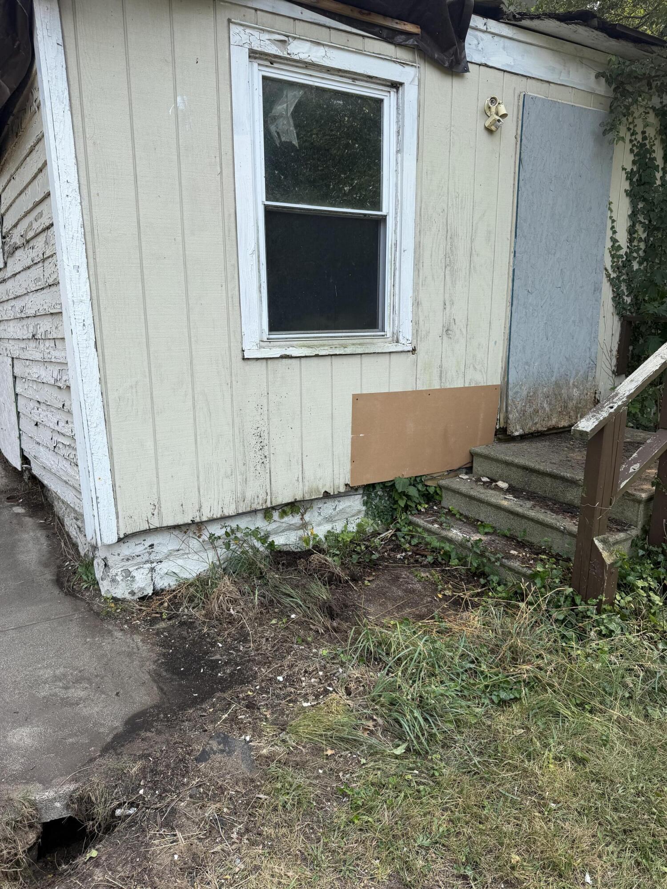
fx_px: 617
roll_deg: -0.9
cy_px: 444
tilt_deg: -12.2
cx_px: 334
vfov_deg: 71.6
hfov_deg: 56.8
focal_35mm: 24
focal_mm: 6.76
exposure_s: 1/1250
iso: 80
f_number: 1.78
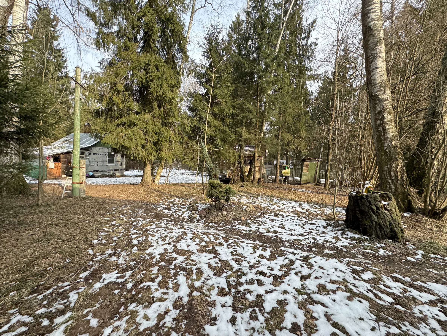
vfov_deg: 85.7
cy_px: 168
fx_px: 181
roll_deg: -2.5
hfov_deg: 102.1
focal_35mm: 14
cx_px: 224
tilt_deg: -7.6
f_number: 2.2
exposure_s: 1/142
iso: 40
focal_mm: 2.22
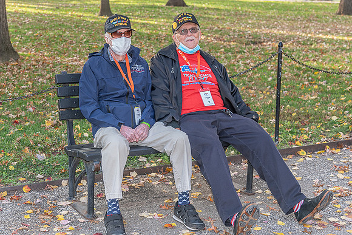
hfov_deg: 31.7
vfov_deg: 21.6
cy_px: 81
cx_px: 121
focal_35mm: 63
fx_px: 615
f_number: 4.5
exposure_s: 1/125
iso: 500
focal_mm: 48
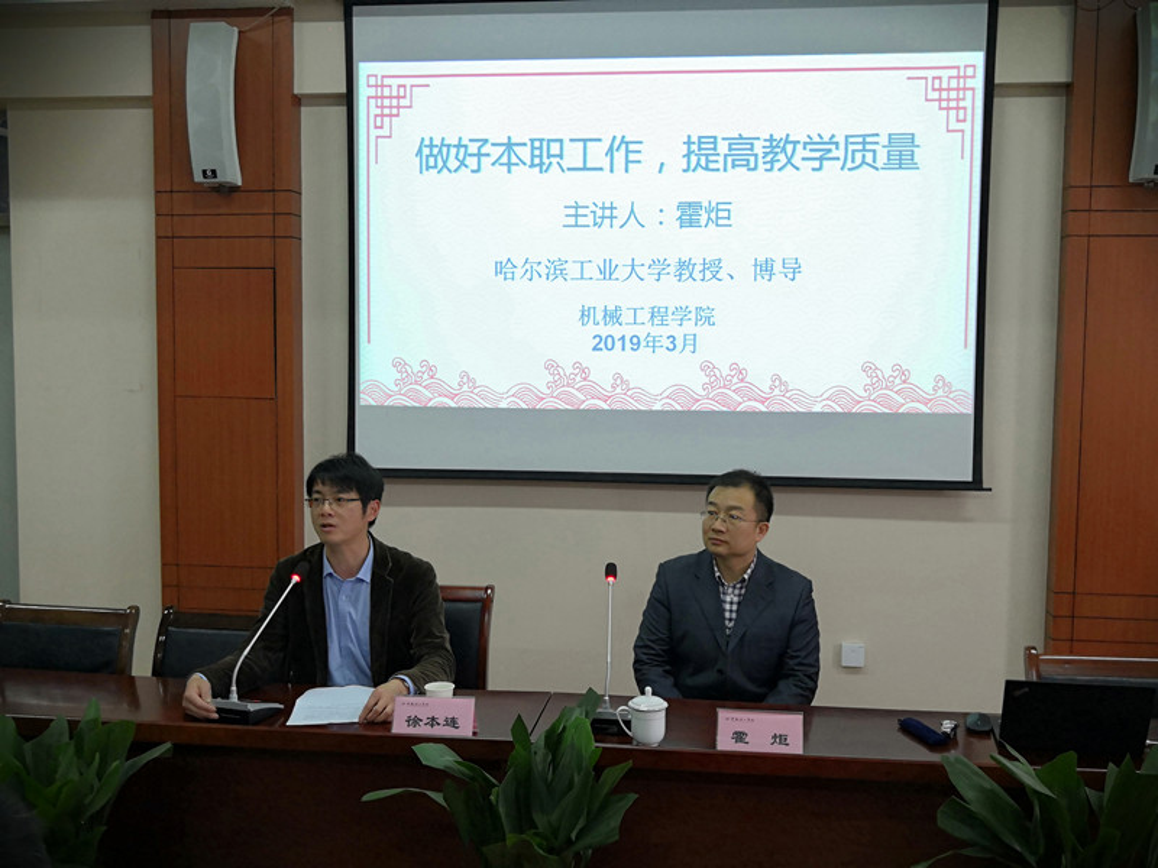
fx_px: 1204
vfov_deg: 39.7
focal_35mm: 36
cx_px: 579
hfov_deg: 51.4
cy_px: 434
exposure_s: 1/33.3
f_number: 1.8
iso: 125
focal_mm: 3.95
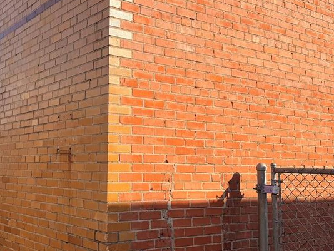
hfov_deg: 40.6
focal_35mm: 46
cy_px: 124
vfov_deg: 31.5
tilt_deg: +6.6
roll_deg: -0.4
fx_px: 444
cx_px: 107
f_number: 1.78
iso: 80
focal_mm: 6.76
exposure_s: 1/3584
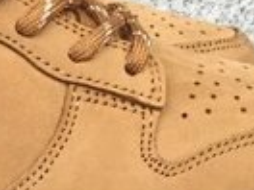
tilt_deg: -19.6
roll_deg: -0.5
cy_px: 249
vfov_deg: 9.7
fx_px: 1101
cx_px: -54
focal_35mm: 150
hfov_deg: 12.8
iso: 40
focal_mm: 3.3
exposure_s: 1/100
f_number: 2.4
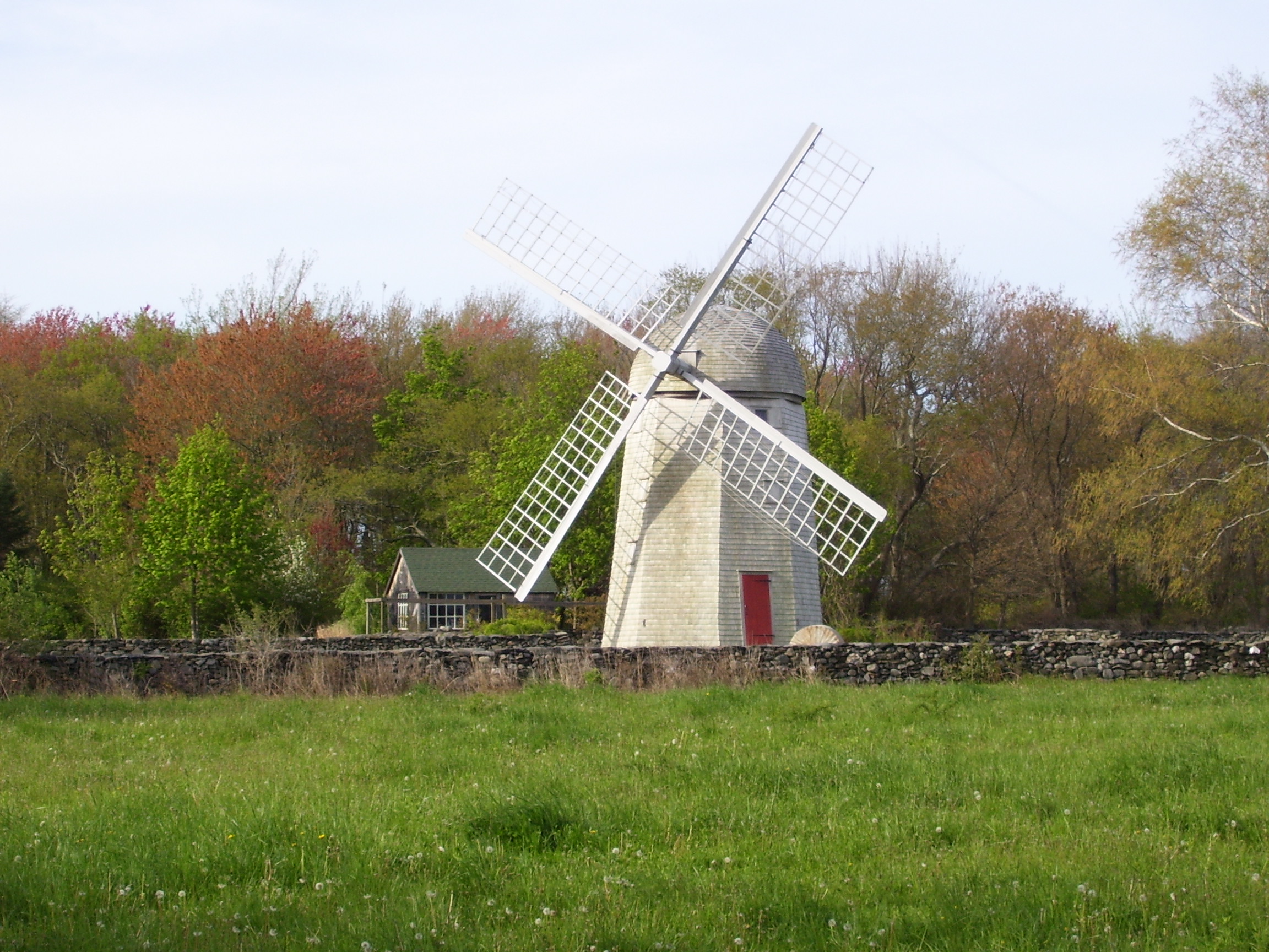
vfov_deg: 17.0
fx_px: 3189
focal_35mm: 87
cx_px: 634
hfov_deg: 22.5
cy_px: 476
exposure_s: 1/500
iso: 80
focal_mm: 14.3
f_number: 4.3
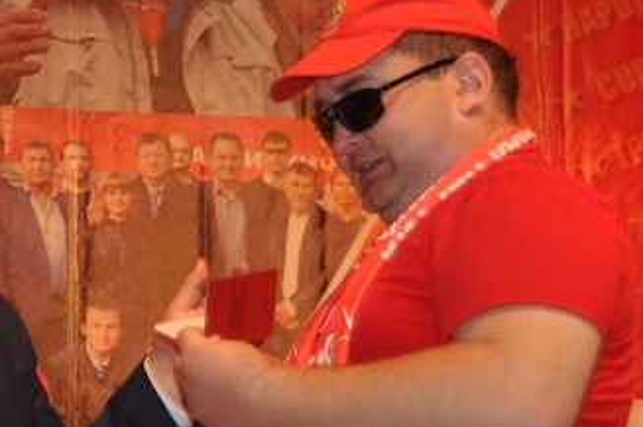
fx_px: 3371
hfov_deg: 10.8
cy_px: 446
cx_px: -25
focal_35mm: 189
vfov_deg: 7.2
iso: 500
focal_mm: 32
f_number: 4
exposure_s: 1/125
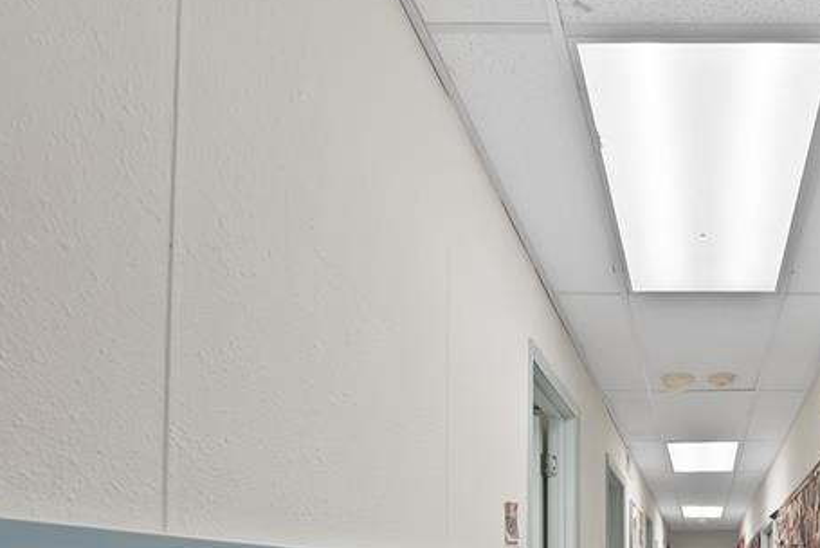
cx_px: 703
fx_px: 615
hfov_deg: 59.6
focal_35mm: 27
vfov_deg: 39.9
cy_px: 589
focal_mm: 12
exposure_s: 1/13
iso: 640
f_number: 9
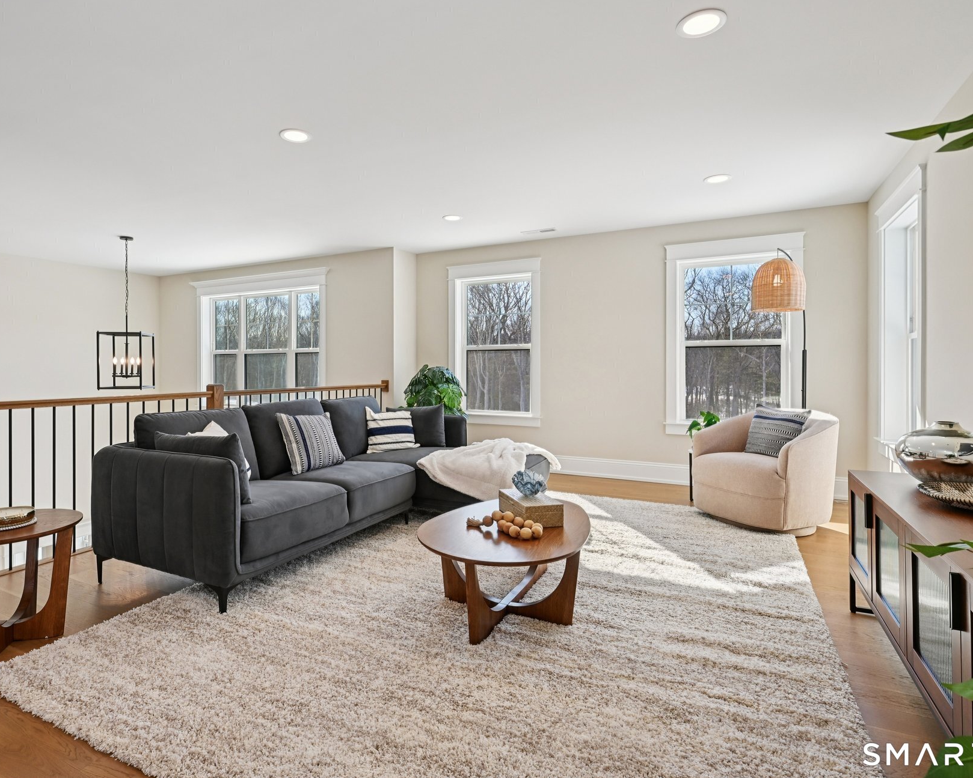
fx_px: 547
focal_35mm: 19
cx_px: 434
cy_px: 369
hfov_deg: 83.0
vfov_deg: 70.8
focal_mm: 16
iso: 400
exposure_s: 1/125
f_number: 8
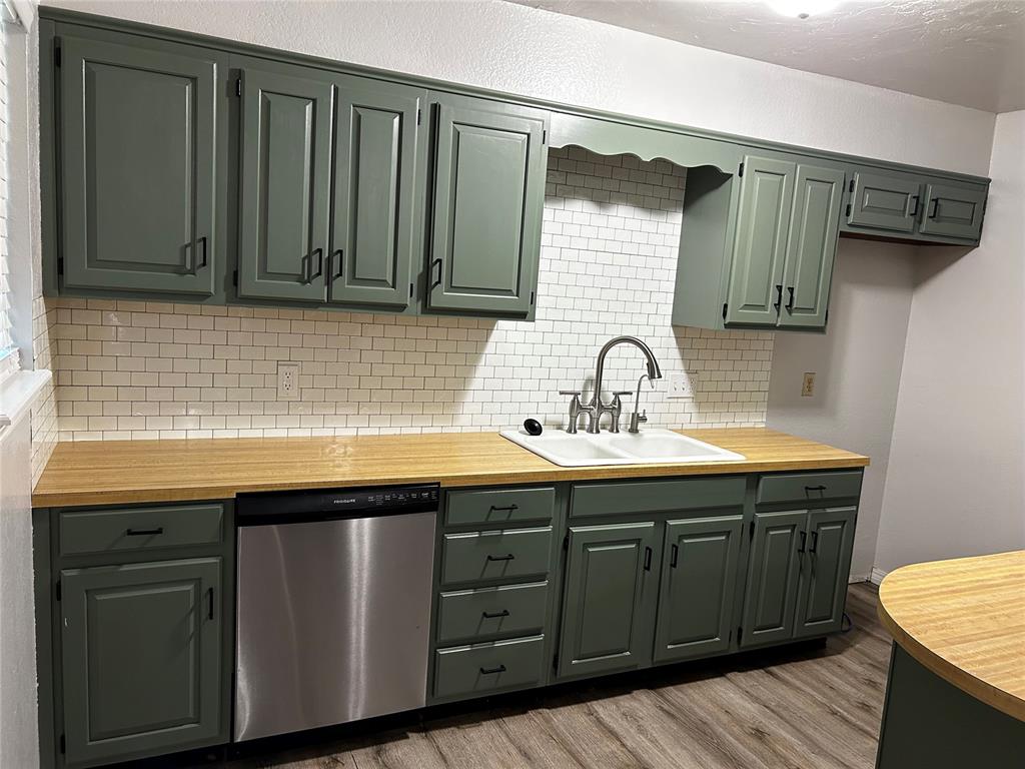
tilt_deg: -8.2
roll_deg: -3.6
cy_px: 384
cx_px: 512
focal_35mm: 26
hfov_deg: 67.3
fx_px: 770
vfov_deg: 53.1
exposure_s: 1/60
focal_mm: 5.7
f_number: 1.5
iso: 160
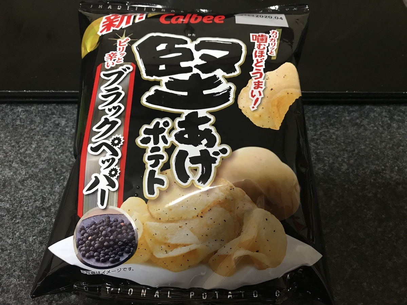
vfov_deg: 49.7
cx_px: 204
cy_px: 152
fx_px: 329
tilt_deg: -59.8
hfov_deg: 63.4
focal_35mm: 28
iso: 100
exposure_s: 1/14
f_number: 1.8
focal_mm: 3.99
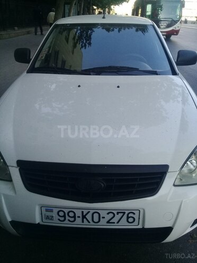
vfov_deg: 58.4
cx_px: 98
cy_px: 132
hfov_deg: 45.4
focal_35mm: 31
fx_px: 235
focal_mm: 3.3
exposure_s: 1/228
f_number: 2.2
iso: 50
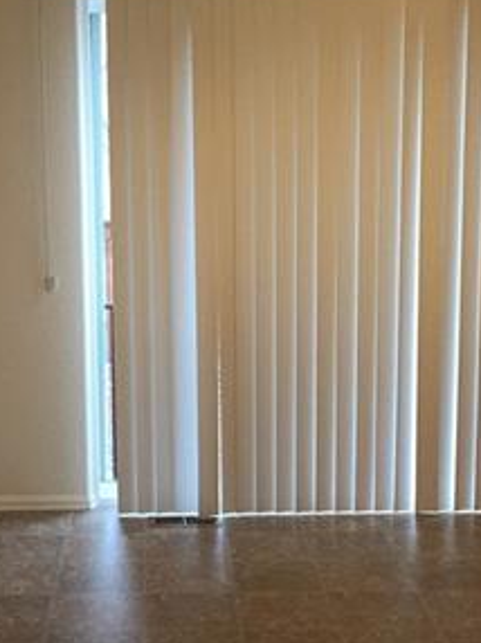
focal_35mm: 65
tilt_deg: -10.1
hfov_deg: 22.5
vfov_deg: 29.8
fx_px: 1206
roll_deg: +0.4
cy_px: 330
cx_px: 164
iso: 40
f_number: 2.2
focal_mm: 4.15
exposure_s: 1/30
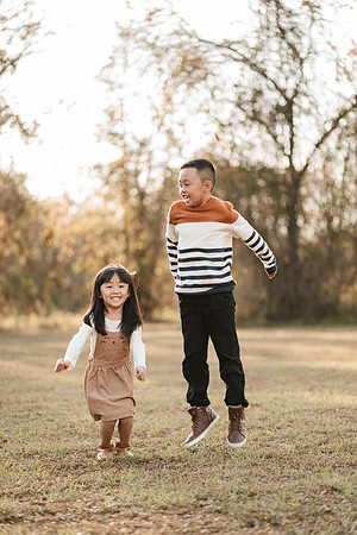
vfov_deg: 23.9
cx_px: 178
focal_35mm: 85
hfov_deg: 16.1
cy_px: 268
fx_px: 1264
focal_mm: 85
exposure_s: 1/400
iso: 80
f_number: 1.8
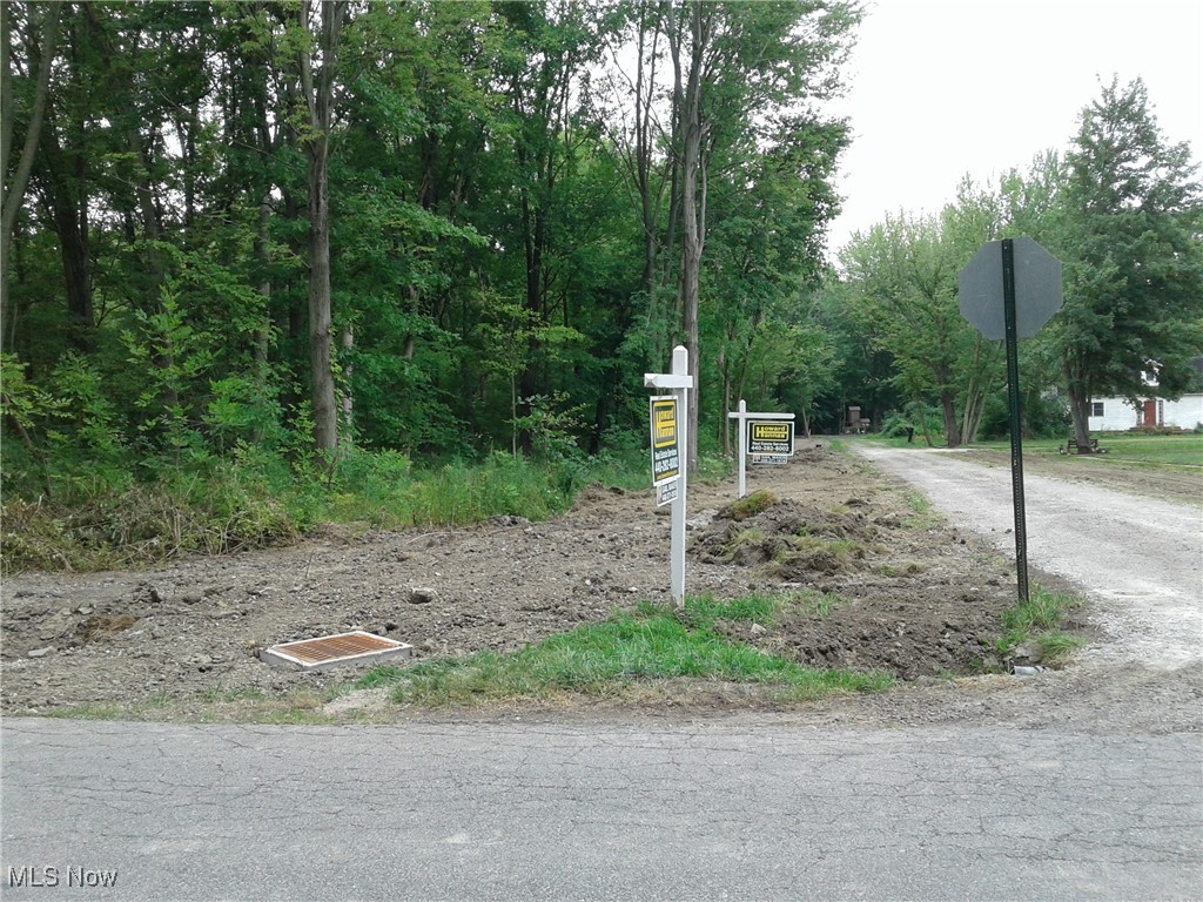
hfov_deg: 55.4
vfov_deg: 42.9
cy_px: 451
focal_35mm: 33
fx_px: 1147
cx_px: 602
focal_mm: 3.3
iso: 50
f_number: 2.2
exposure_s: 1/136
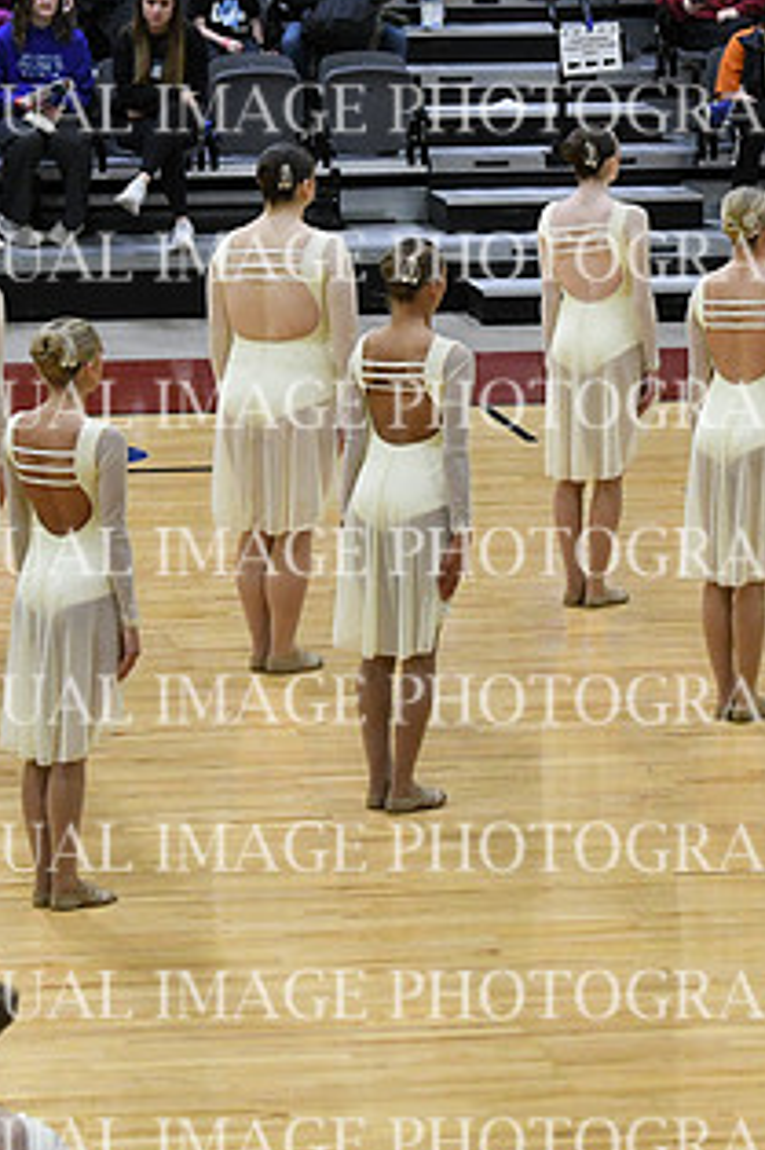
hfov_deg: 7.1
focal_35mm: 194
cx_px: 370
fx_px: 6190
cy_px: 478
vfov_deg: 10.6
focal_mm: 70
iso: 5000
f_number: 4
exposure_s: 1/500
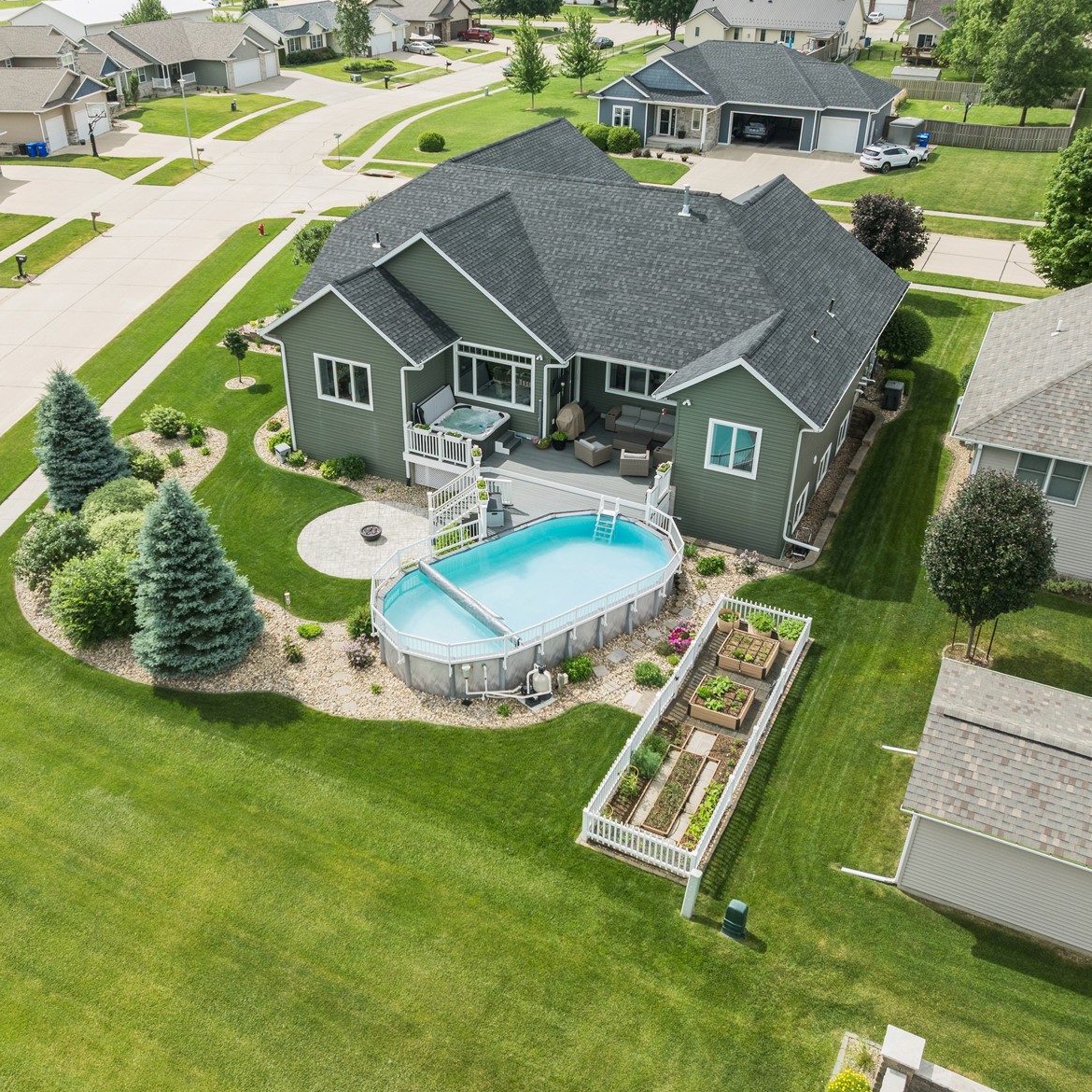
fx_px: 1035
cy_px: 539
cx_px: 494
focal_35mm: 29
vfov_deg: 55.6
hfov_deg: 55.5
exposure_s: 1/1600
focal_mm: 12.3
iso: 110
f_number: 2.8
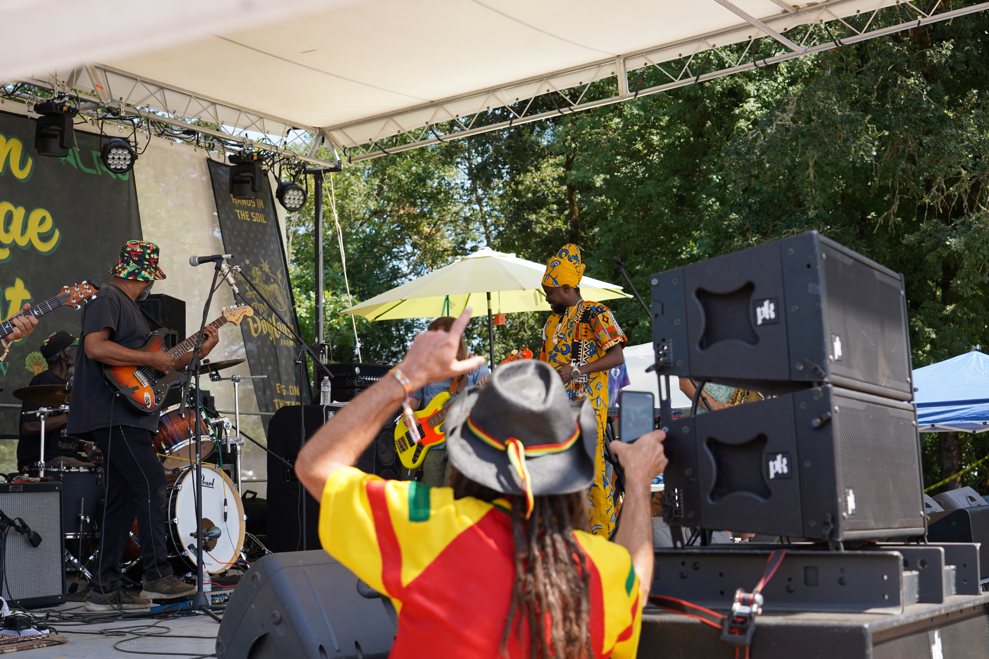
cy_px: 324
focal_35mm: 53
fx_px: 1456
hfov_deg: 37.5
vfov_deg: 25.5
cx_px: 508
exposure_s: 1/200
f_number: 4.5
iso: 100
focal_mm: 51
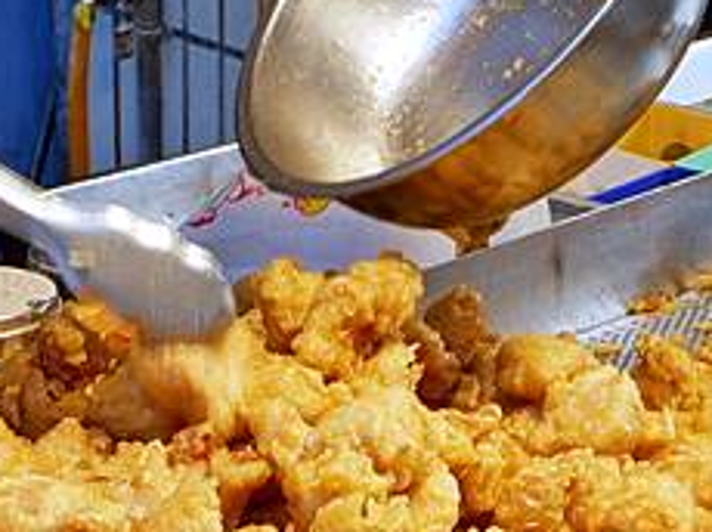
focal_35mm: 122
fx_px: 2507
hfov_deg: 16.1
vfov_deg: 11.6
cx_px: 440
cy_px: 803
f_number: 5.6
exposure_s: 1/60
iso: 200
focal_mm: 14
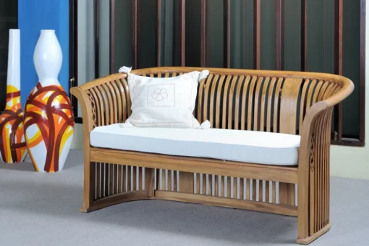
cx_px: 184
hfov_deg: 27.0
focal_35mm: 75
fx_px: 768
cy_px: 123
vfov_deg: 18.1
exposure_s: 1/80
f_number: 5.6
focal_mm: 50
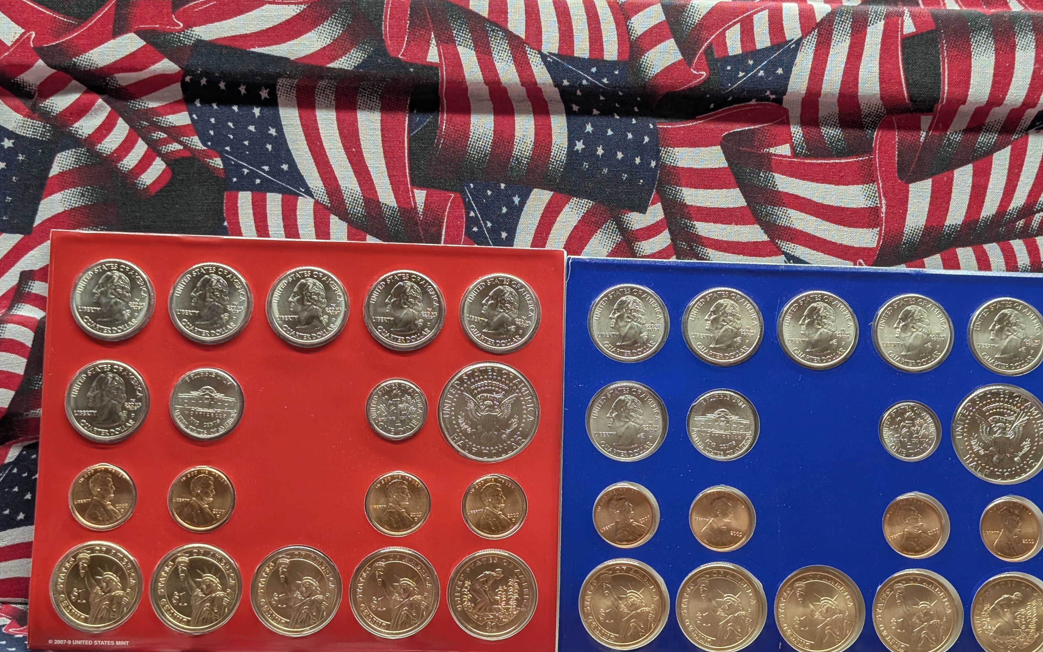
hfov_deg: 35.1
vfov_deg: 22.3
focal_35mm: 58
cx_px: 533
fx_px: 1649
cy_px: 430
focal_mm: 6.9
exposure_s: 1/107
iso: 80
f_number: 1.68
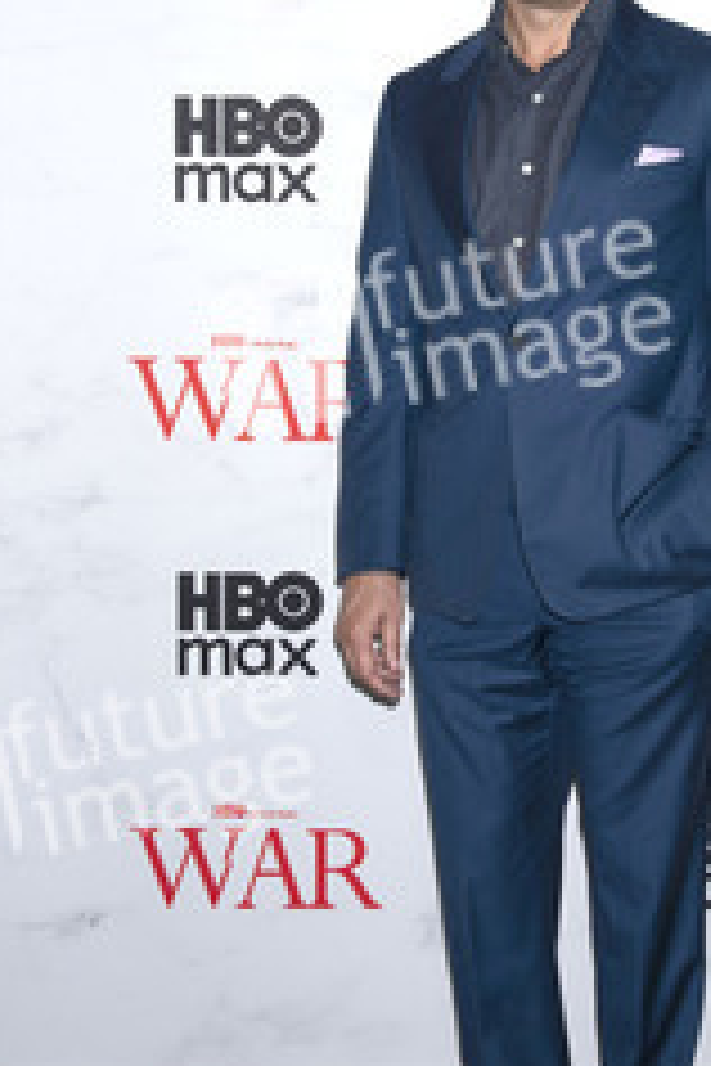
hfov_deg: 22.7
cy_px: 553
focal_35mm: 59
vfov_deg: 33.9
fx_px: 1748
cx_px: 572
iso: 640
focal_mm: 35
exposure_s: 1/200
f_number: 6.3
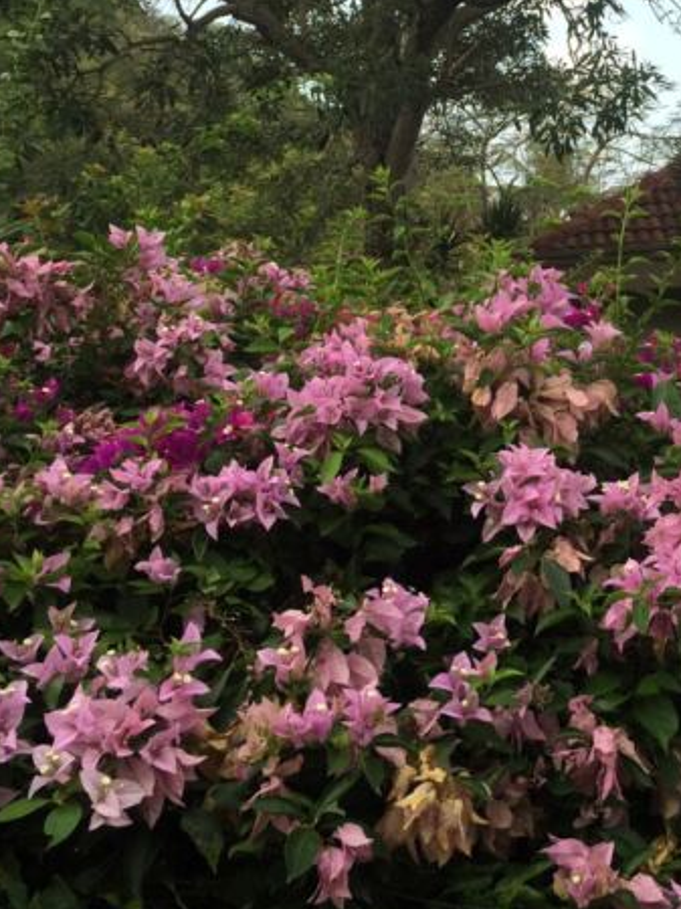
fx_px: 1444
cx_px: 560
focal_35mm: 55
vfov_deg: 33.6
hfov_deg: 26.0
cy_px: 142
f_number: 2.2
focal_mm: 4.15
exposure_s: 1/590
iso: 32
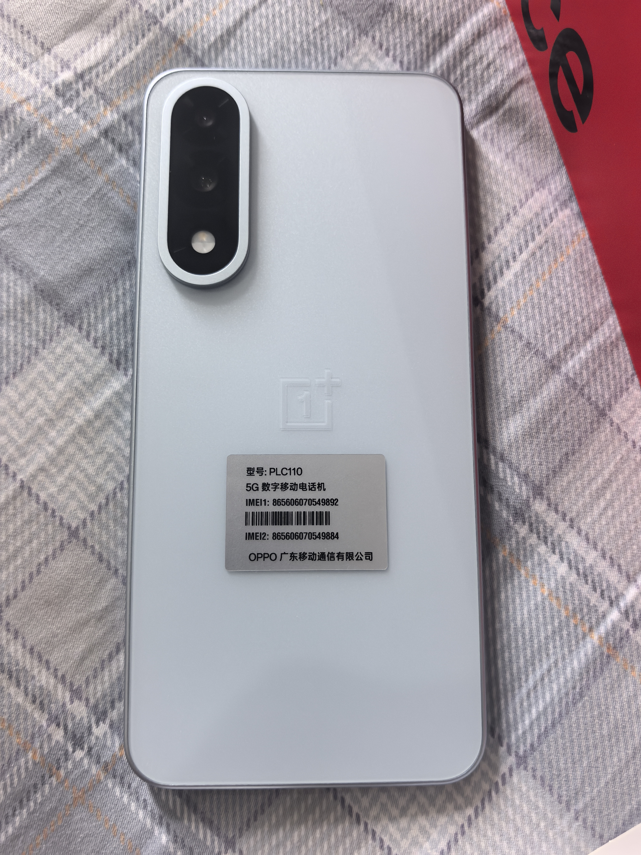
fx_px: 667
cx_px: 320
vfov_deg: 65.3
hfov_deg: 51.4
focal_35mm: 27
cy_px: 428
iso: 4000
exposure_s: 1/660
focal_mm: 6.98
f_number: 2
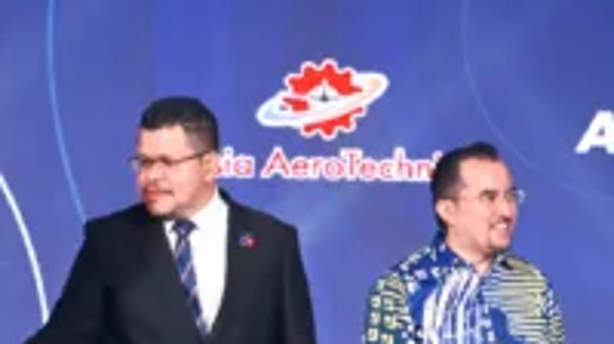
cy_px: 249
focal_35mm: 151
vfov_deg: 8.0
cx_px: 712
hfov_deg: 13.9
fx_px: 2456
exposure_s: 1/100
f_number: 5
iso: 4000
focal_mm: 25
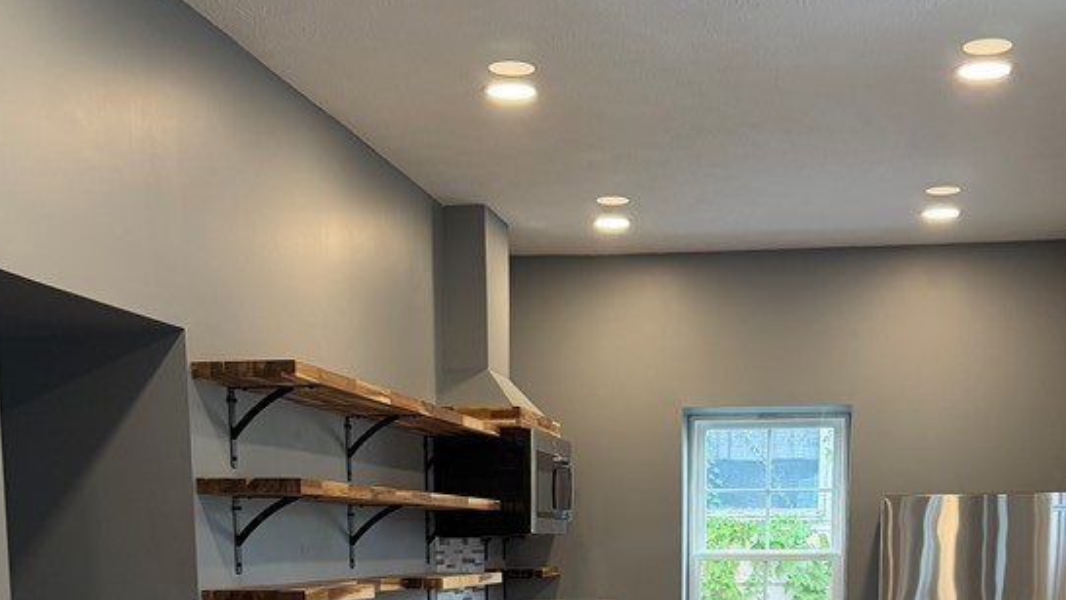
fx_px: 1385
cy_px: 741
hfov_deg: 41.9
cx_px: 627
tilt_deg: -8.3
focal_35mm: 49
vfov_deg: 22.3
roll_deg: -0.5
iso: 200
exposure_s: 1/120
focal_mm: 6.76
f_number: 1.78
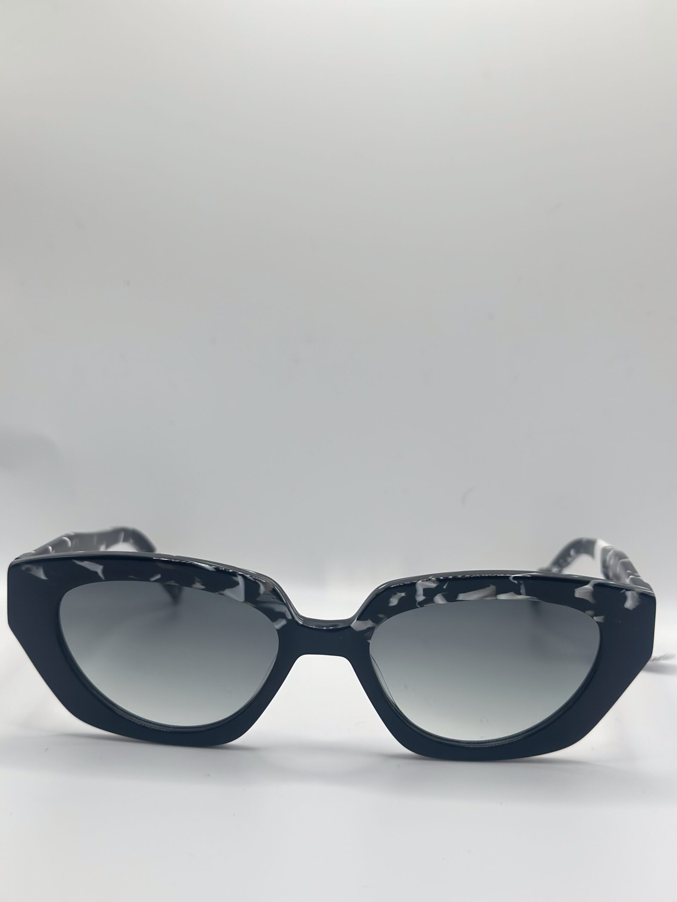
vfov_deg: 39.7
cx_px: 338
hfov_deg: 30.3
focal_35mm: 48
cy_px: 451
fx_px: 1252
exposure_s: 1/654
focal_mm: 6.86
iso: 80
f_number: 1.78
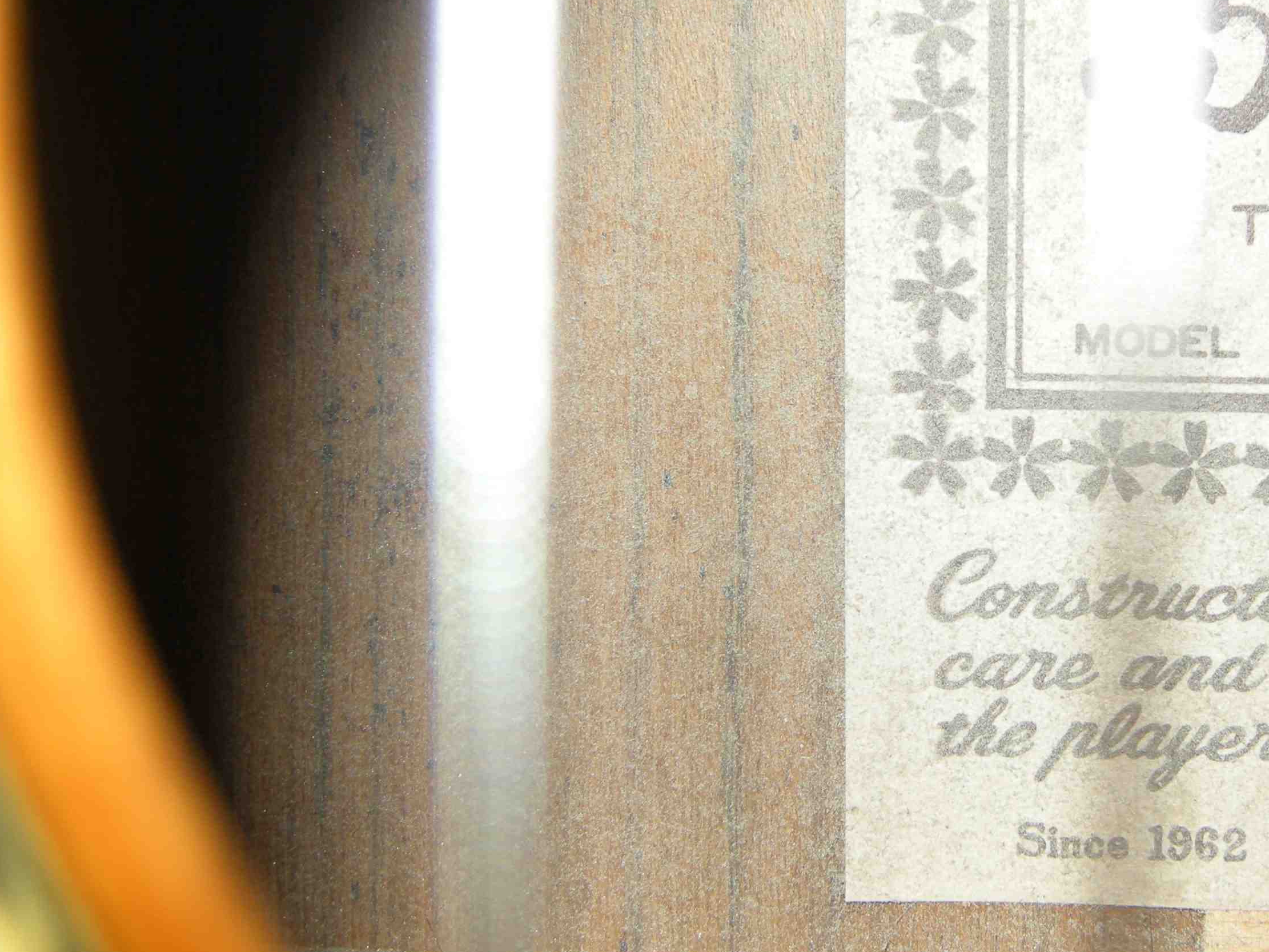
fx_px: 2310
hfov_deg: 30.1
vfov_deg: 23.3
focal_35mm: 63
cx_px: 981
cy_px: 409
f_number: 2.7
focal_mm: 7.5
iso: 64
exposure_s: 1/60
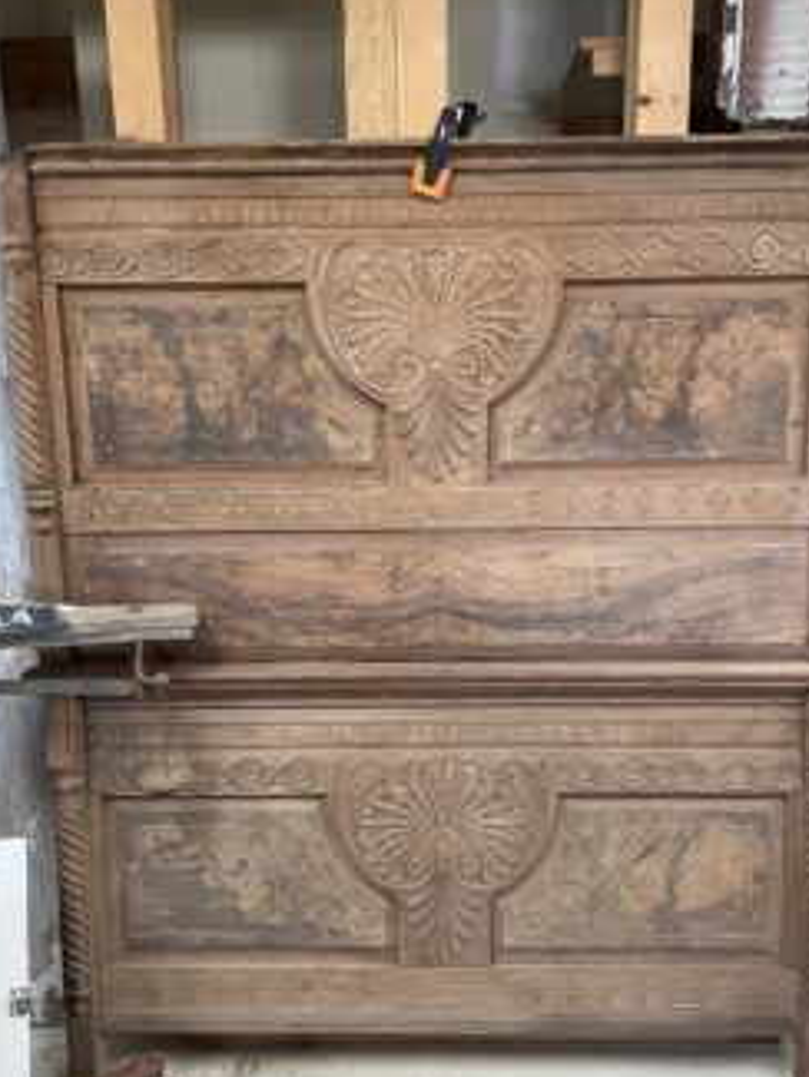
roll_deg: +1.1
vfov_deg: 56.7
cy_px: 593
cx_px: 428
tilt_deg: -15.3
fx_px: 996
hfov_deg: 44.2
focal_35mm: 32
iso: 160
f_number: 1.6
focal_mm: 4.2
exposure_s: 1/60
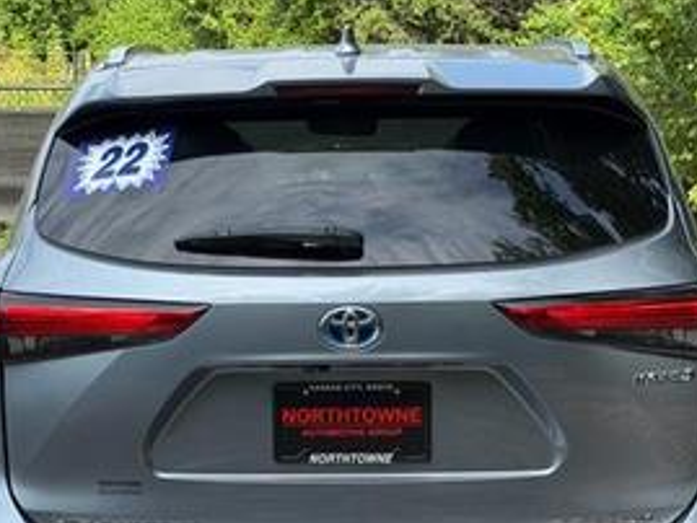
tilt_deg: -10.2
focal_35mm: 90
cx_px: 288
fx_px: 1813
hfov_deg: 21.7
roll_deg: +2.7
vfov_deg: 16.3
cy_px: 394
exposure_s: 1/1353
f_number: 1.78
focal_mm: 6.76
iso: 64
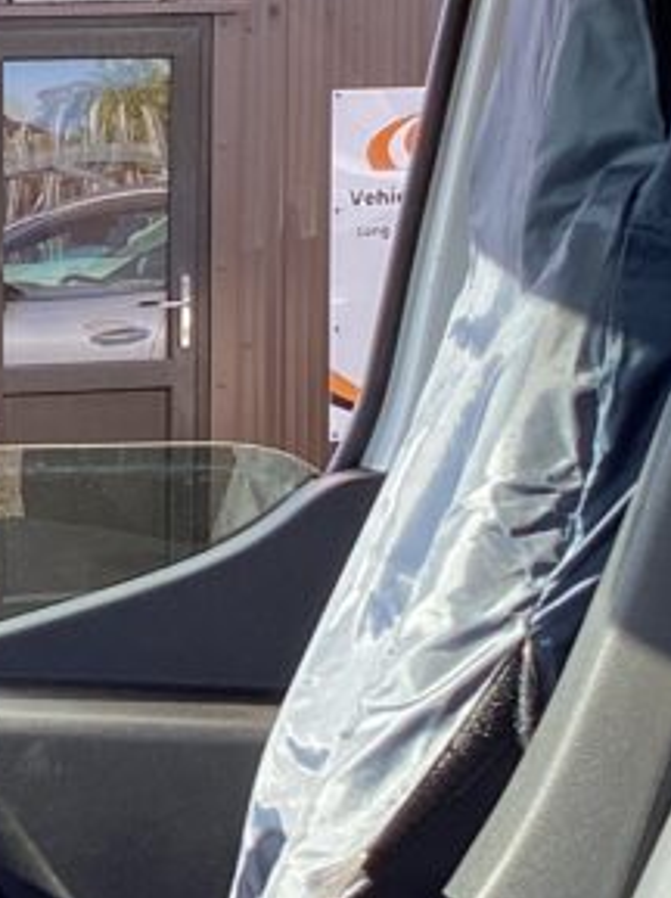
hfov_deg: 12.0
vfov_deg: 17.2
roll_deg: +1.3
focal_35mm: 114
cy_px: 595
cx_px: -500
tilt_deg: -7.6
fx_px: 2953
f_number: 2.4
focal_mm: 3.3
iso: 25
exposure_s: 1/123
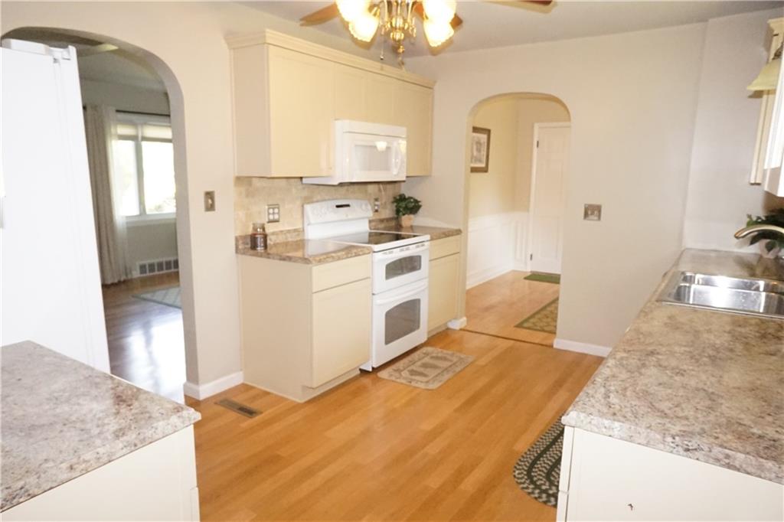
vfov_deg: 53.1
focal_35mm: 24
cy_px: 261
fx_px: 522
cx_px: 392
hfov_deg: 73.8
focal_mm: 16
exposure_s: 1/125
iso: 5000
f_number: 11
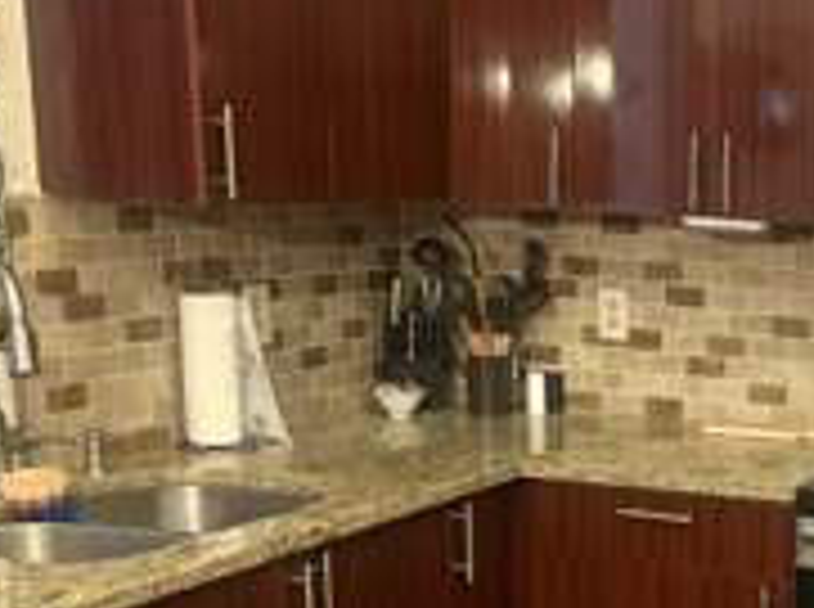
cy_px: 538
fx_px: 1619
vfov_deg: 20.8
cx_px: 904
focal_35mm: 69
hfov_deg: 26.0
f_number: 1.6
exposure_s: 1/30
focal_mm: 5.96
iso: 500
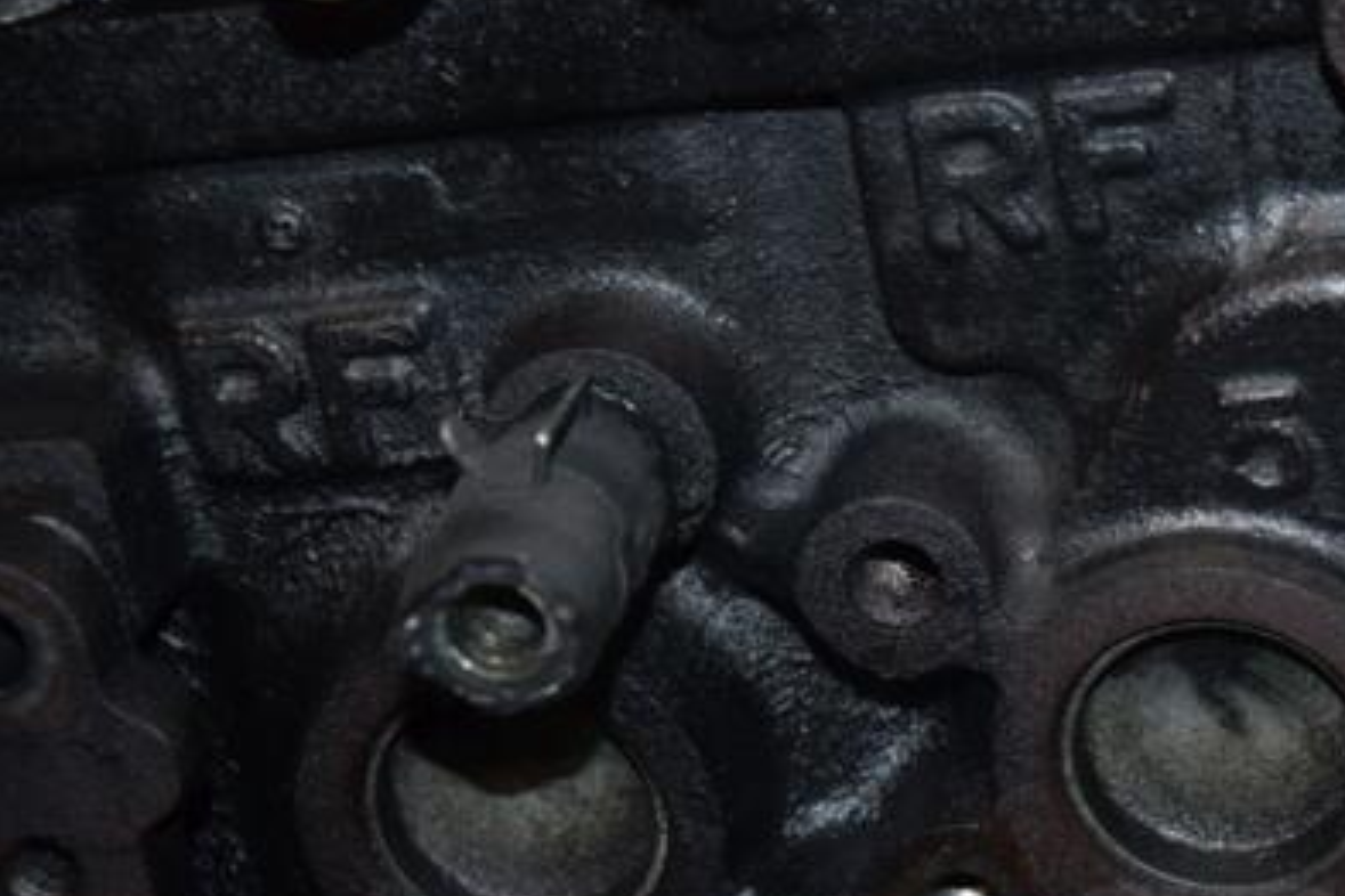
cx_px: 1020
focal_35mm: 142
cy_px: 482
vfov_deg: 9.7
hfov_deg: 14.4
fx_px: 5305
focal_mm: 62
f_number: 5.3
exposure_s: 1/60
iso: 800
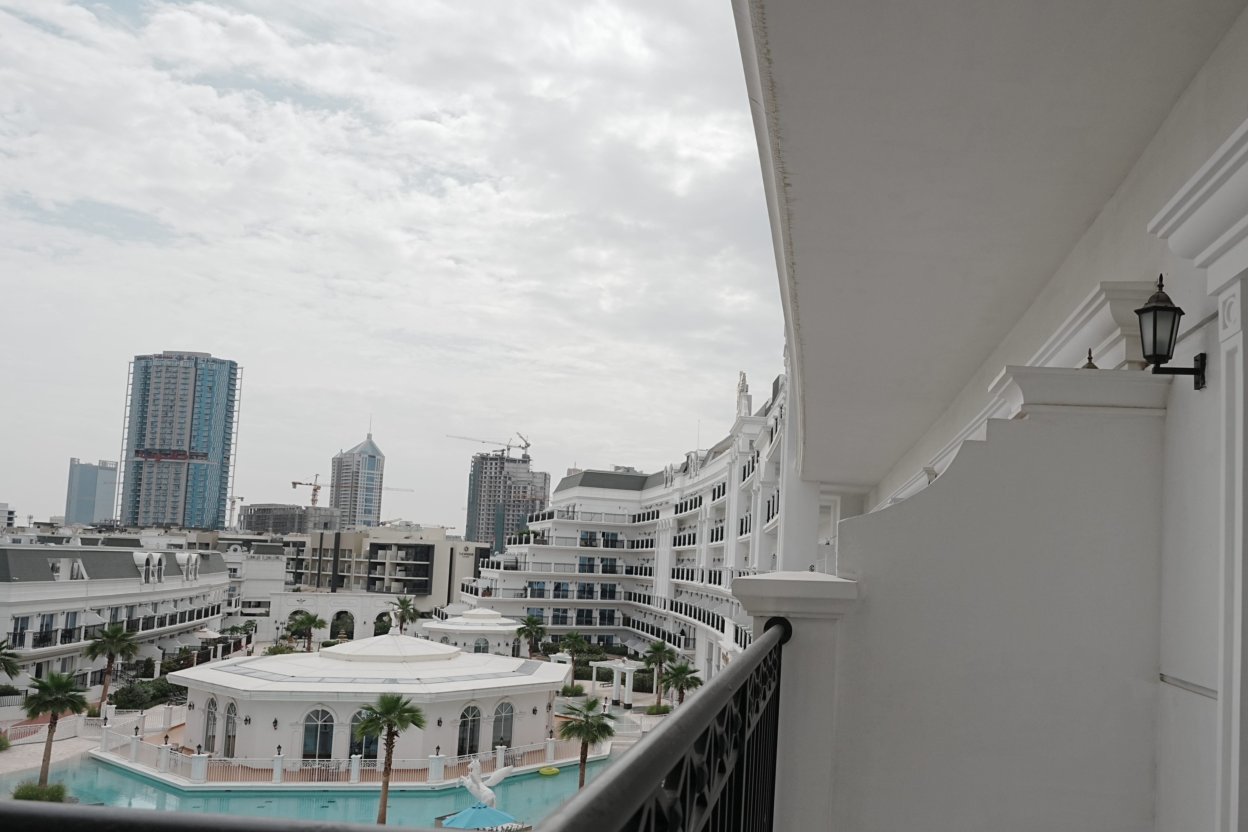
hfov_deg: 65.9
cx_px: 816
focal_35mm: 27
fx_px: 936
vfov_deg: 47.6
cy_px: 505
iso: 320
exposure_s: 1/2000
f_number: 6.7
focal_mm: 20
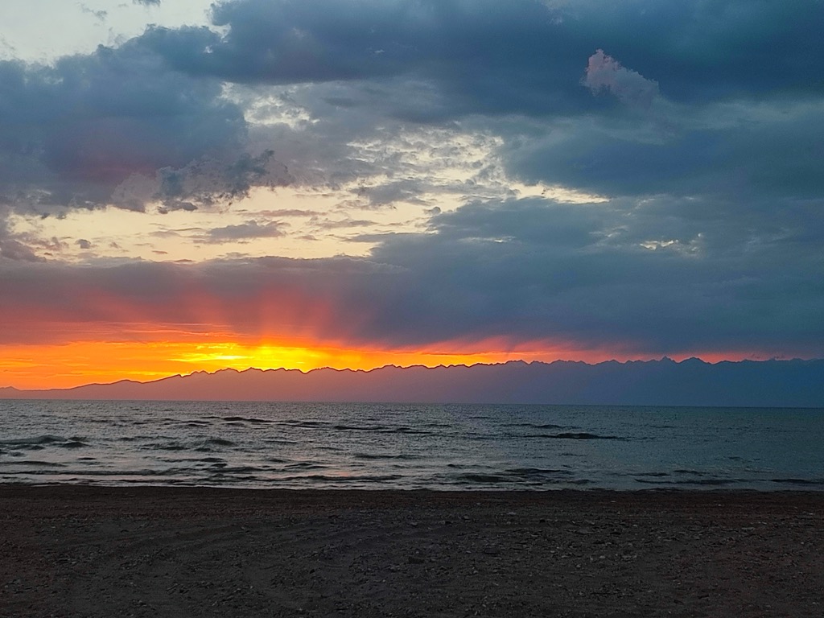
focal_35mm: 25
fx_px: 595
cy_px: 309
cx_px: 412
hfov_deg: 69.4
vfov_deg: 54.9
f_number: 1.9
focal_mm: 6.04
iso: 87
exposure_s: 1/100
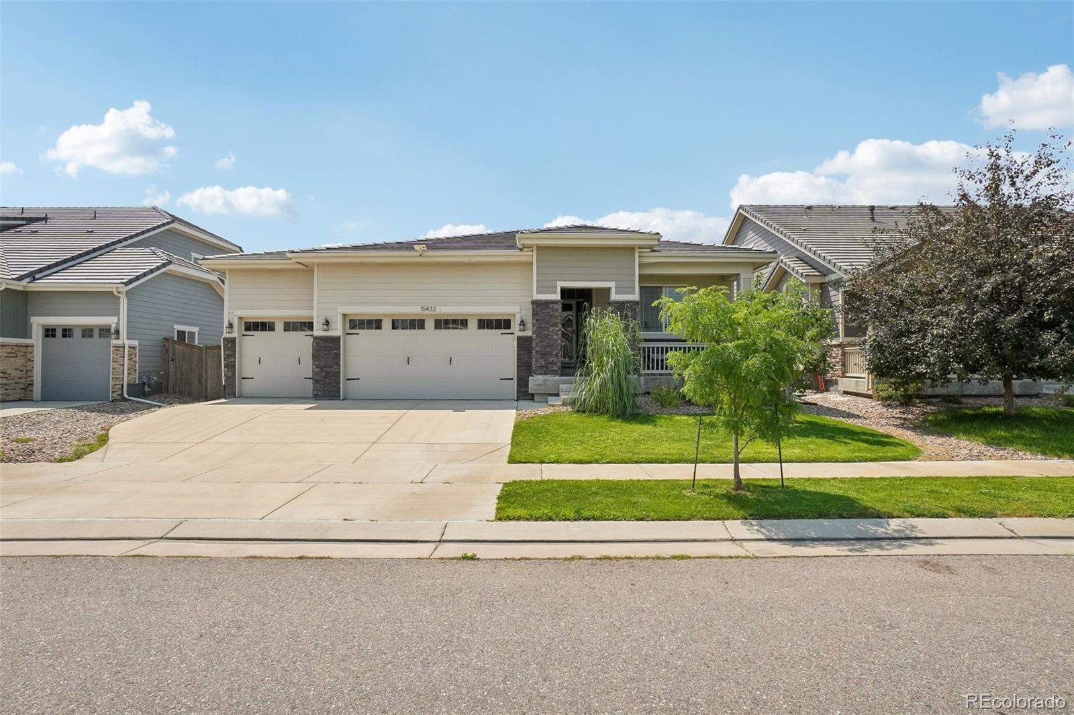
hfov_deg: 90.0
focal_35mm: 18
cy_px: 358
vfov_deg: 67.4
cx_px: 537
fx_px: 537
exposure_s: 1/2000
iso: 400
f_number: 8
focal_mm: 12
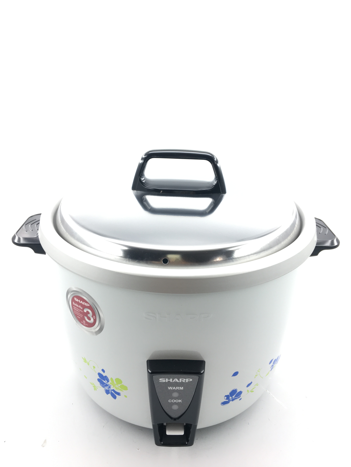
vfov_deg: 61.7
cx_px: 176
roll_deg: -1.6
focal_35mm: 29
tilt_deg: -22.9
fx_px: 392
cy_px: 234
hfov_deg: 48.2
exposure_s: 1/60
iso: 32
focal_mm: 4.15
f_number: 2.2
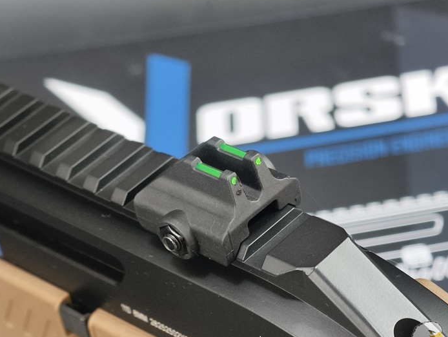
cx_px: 198
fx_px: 1906
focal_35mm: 147
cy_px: 251
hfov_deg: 13.4
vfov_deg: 10.1
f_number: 2.67
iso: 867
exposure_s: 1/10
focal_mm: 22.48
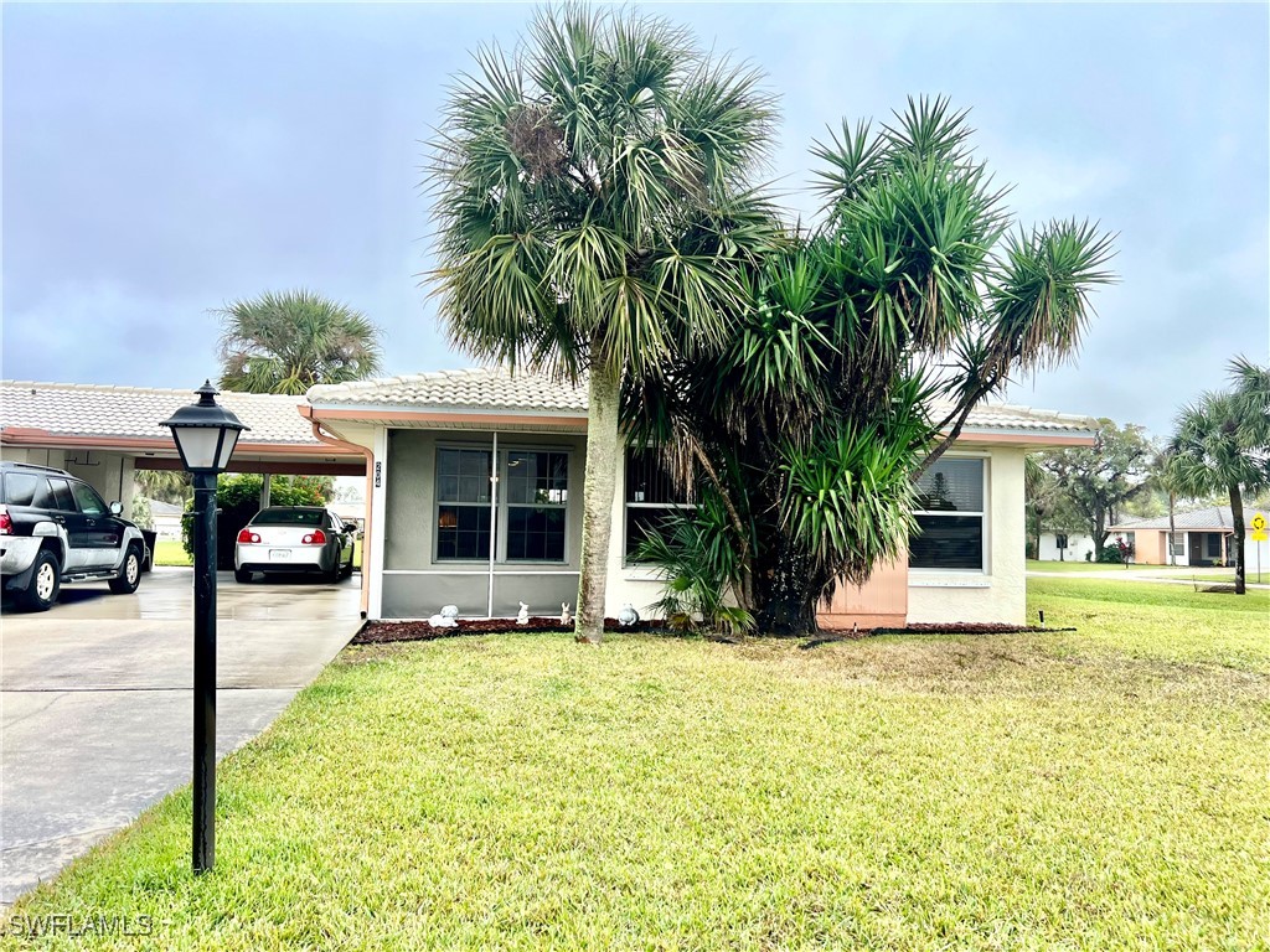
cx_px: 635
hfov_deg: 67.3
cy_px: 476
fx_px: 954
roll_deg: -1.4
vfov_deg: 53.1
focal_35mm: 26
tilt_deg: +3.7
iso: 50
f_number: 1.5
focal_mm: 5.7
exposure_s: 1/873
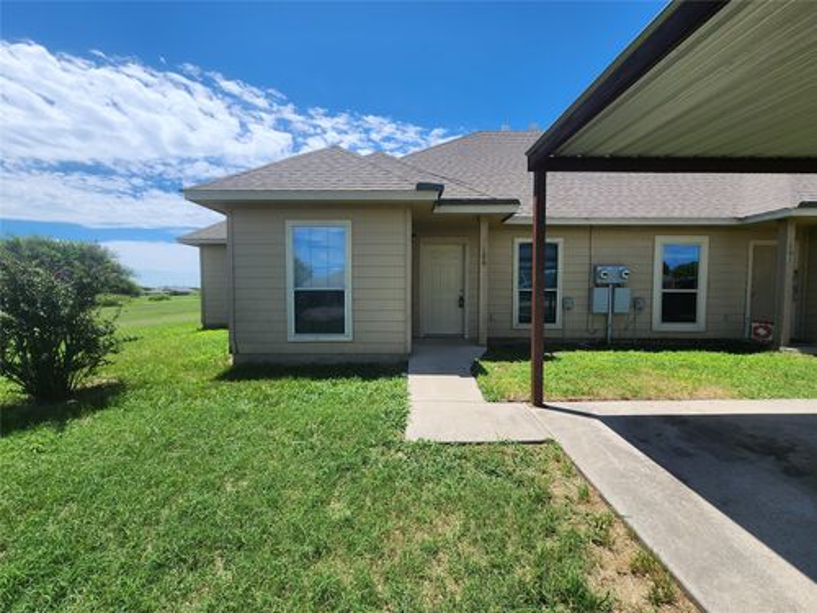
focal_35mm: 13
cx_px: 408
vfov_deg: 89.9
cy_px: 306
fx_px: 307
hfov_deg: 106.2
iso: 50
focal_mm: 2.2
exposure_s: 1/2259
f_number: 2.2
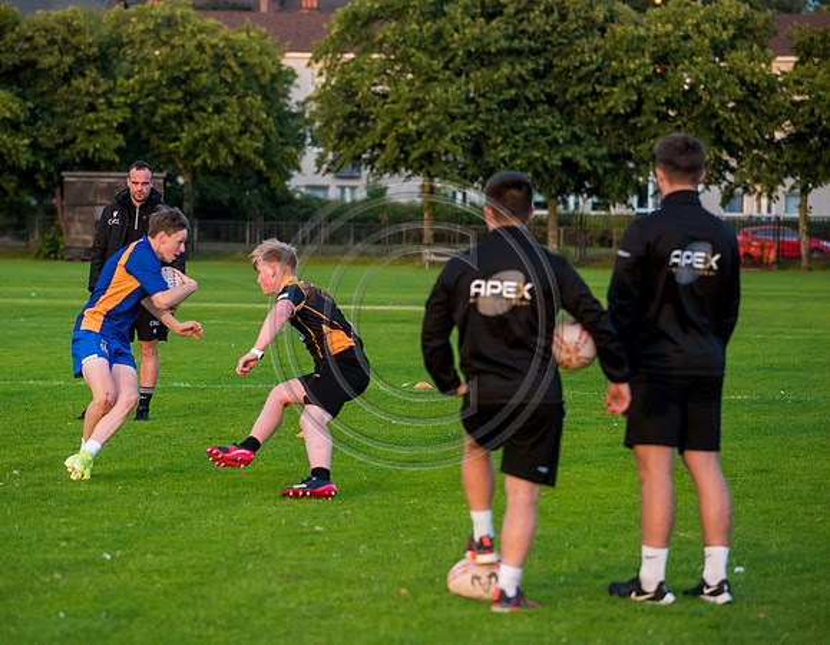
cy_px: 322
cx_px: 347
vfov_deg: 8.1
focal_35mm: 188
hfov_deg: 10.4
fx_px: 4566
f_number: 4.5
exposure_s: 1/640
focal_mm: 170
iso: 1600
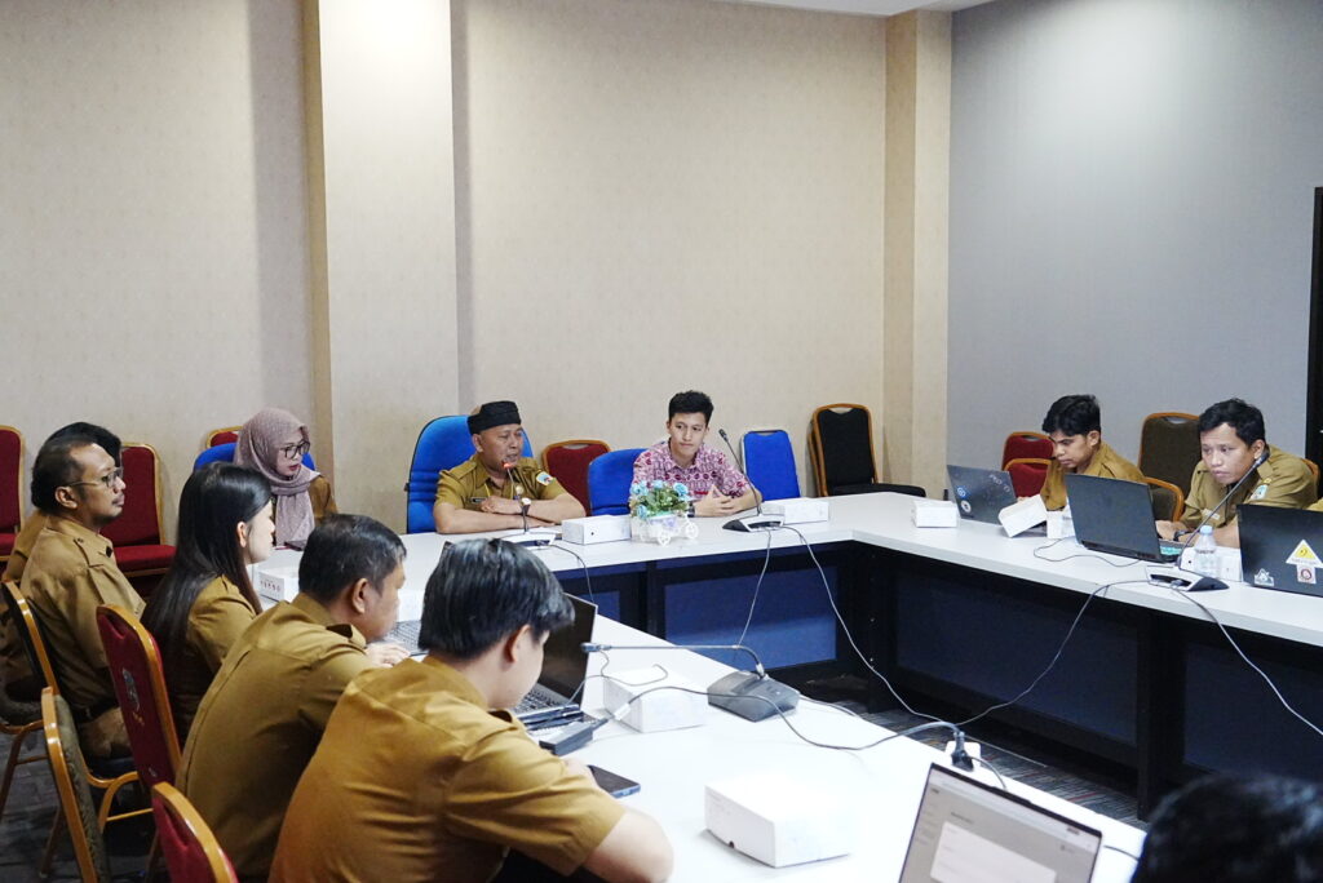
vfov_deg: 35.1
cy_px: 442
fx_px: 1397
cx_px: 662
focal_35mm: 38
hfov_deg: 50.7
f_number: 5
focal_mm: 38
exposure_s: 1/160
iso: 16000
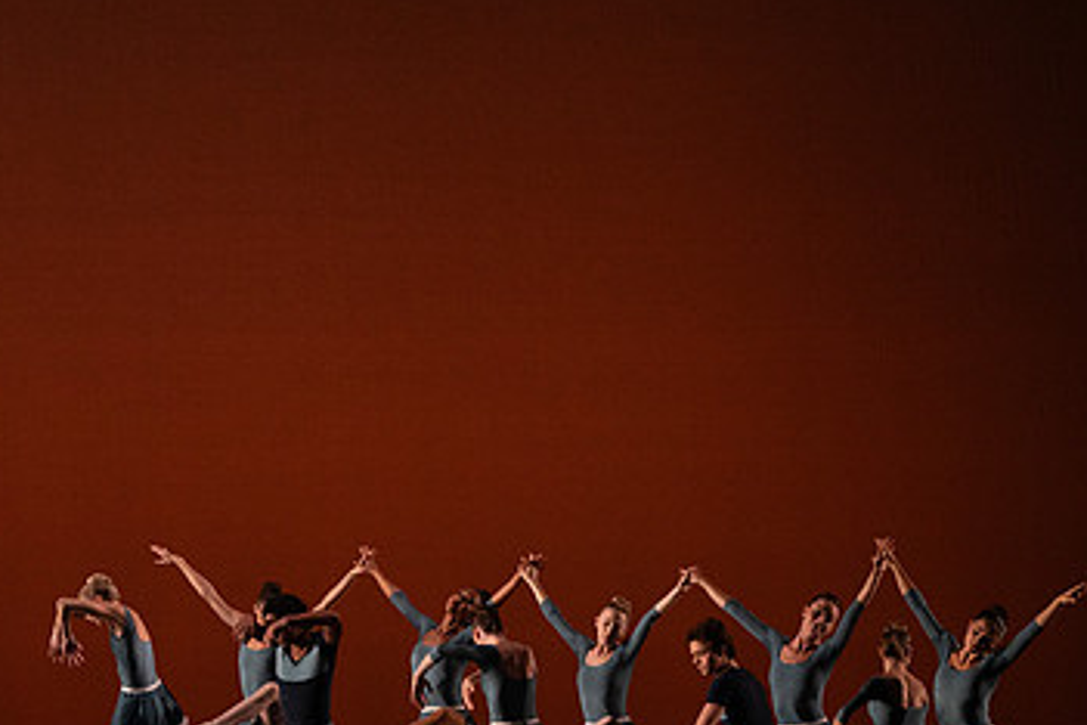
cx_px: 430
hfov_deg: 7.6
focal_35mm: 271
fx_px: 8182
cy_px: 565
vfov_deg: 5.1
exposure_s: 1/400
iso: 5000
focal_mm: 164
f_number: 9
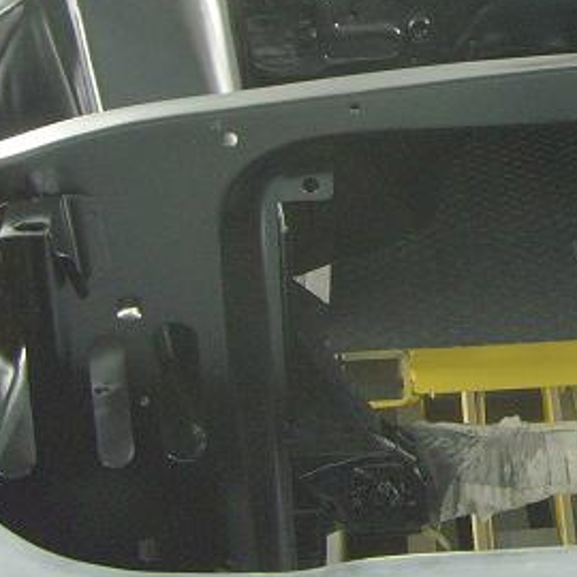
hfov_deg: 16.4
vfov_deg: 16.8
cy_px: 32
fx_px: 1924
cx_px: 692
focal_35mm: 102
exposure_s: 1/20
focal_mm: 6.6
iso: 200
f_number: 3.5
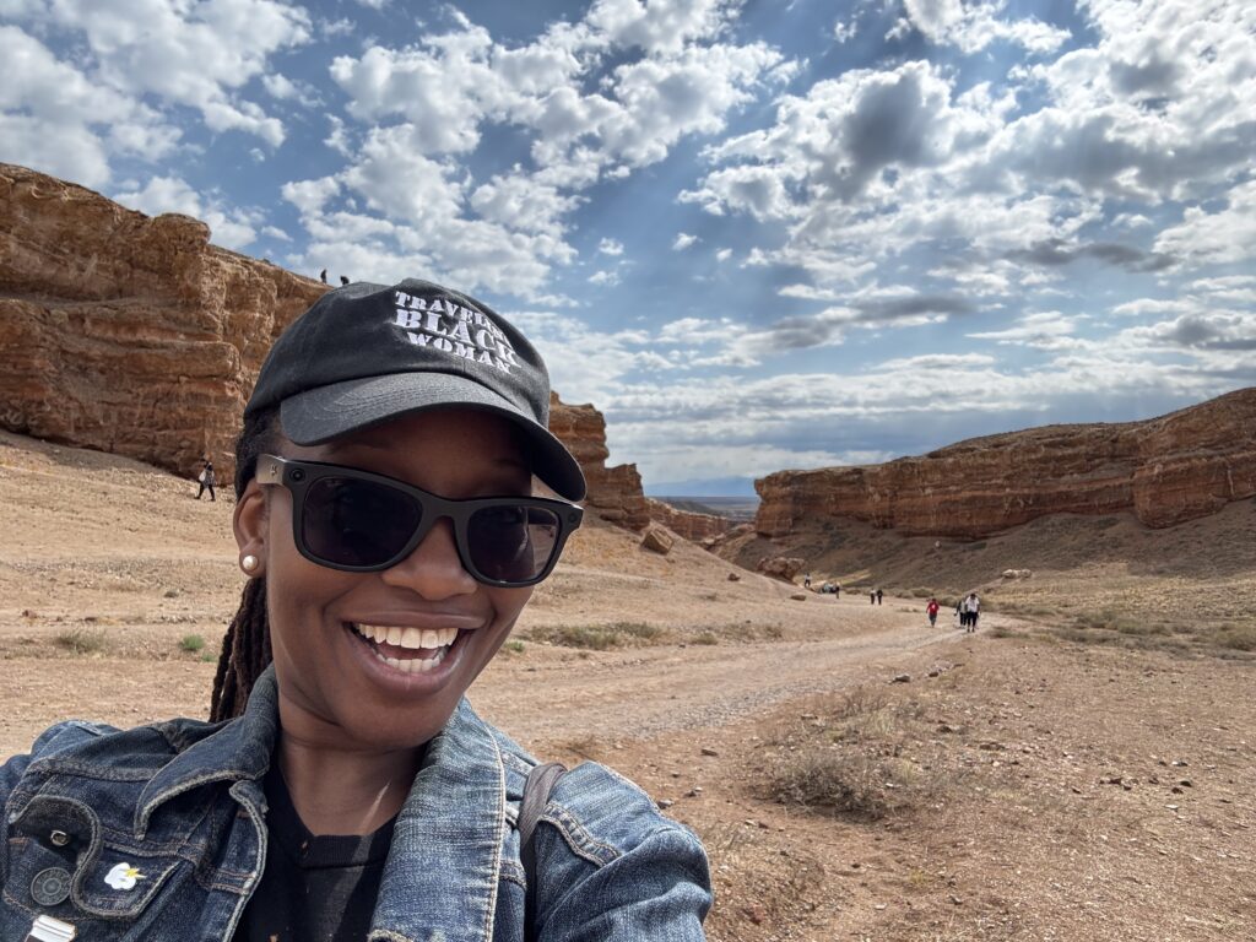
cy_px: 471
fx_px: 835
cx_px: 628
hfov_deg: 73.9
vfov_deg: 58.9
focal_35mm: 23
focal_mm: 2.69
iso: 25
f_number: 1.9
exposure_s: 1/964
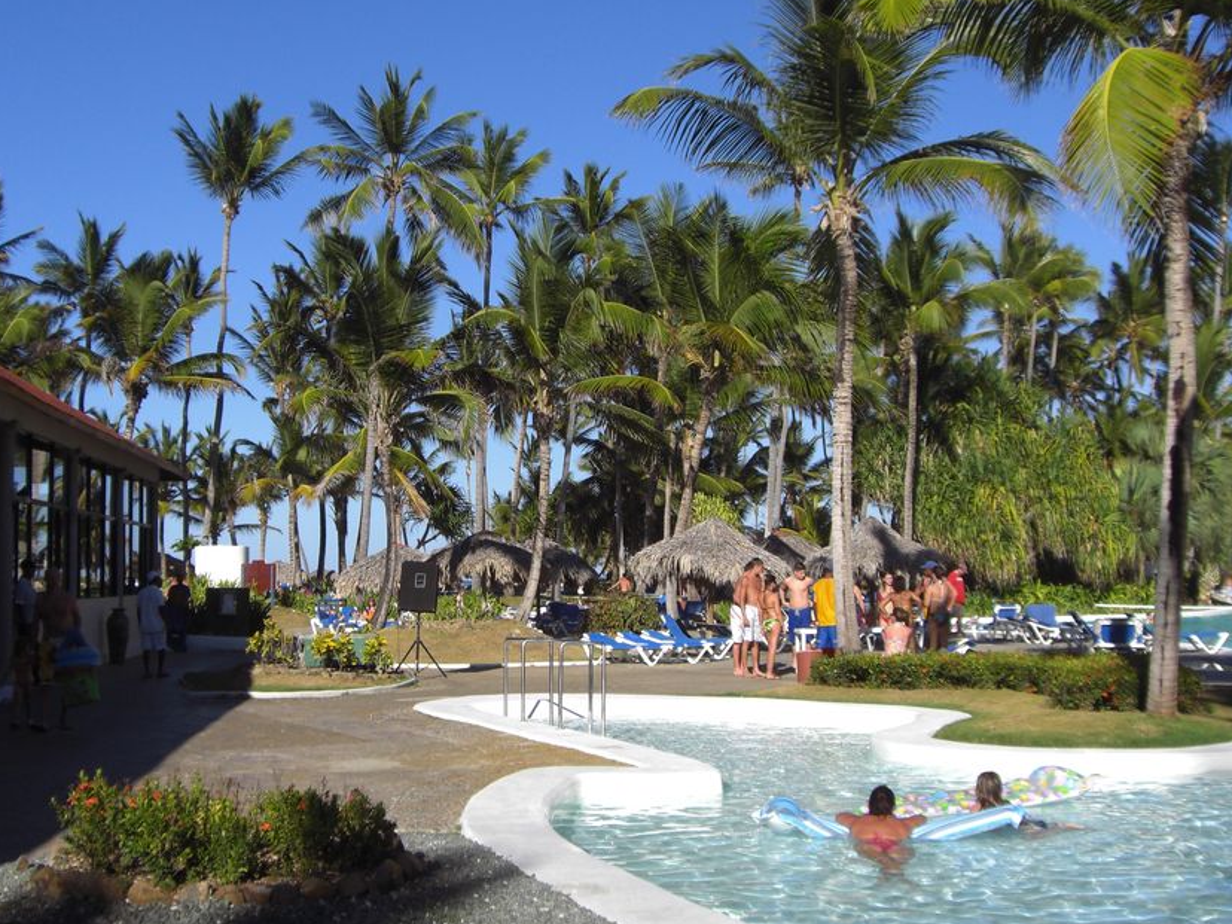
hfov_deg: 40.4
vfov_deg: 30.9
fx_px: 1673
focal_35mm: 47
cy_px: 429
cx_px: 567
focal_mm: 6.2
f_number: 8
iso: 64
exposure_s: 1/160
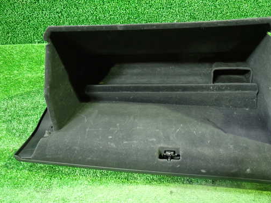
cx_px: 161
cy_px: 102
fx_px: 235
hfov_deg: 59.5
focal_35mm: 30
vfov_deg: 46.8
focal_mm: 4.5
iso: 800
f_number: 2
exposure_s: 1/25
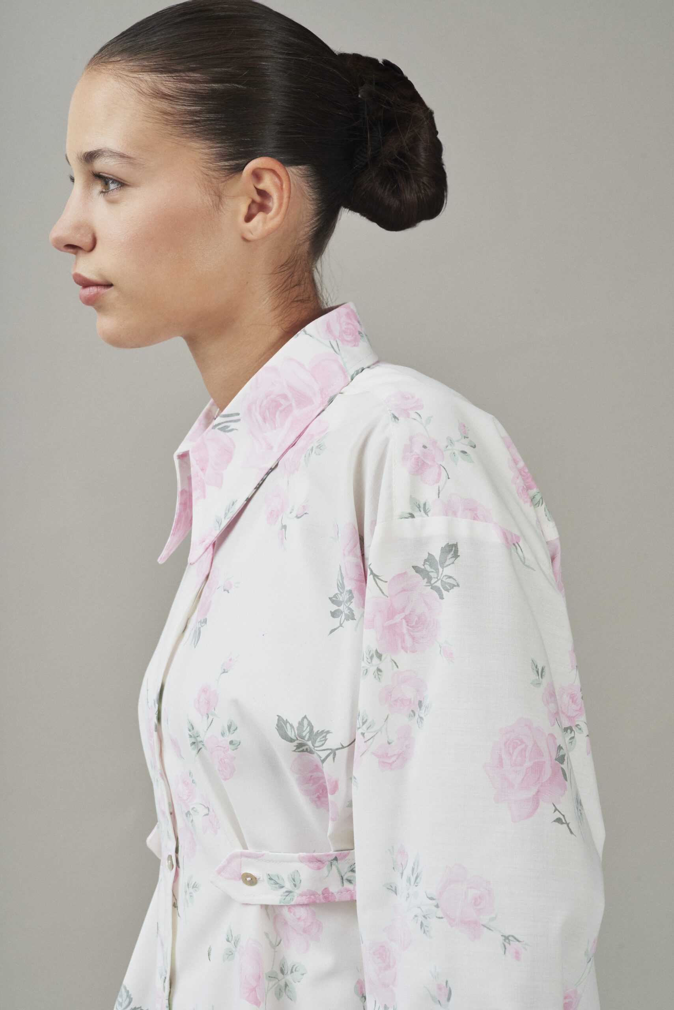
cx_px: 337
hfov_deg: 13.1
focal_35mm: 105
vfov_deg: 19.4
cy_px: 505
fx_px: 2946
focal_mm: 105
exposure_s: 1/160
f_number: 11
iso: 200
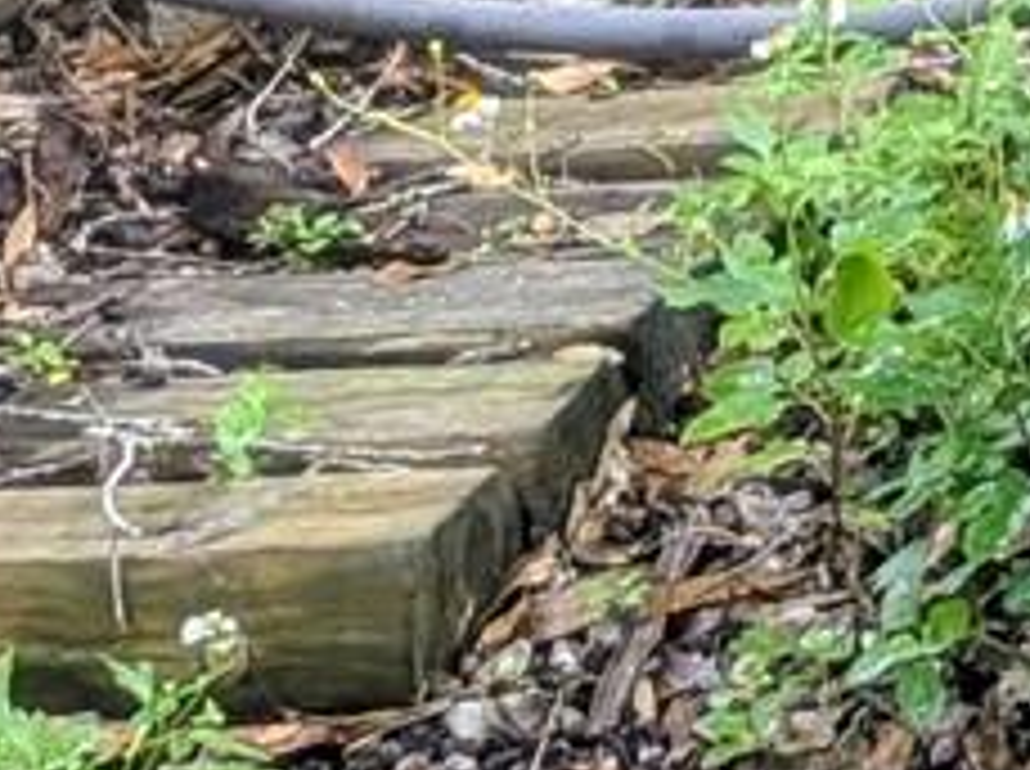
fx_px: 4991
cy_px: -1310
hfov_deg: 9.7
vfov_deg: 7.9
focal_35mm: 168
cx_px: 2856
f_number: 1.7
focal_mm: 4.53
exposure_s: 1/50
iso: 27
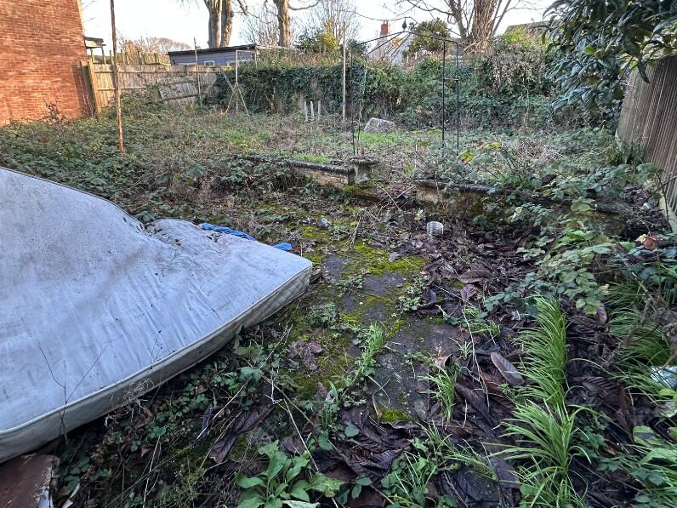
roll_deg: -0.4
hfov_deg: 87.7
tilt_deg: -16.9
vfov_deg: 70.6
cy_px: 194
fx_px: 352
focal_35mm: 18
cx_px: 320
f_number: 2.2
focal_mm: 2.22
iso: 80
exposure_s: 1/99
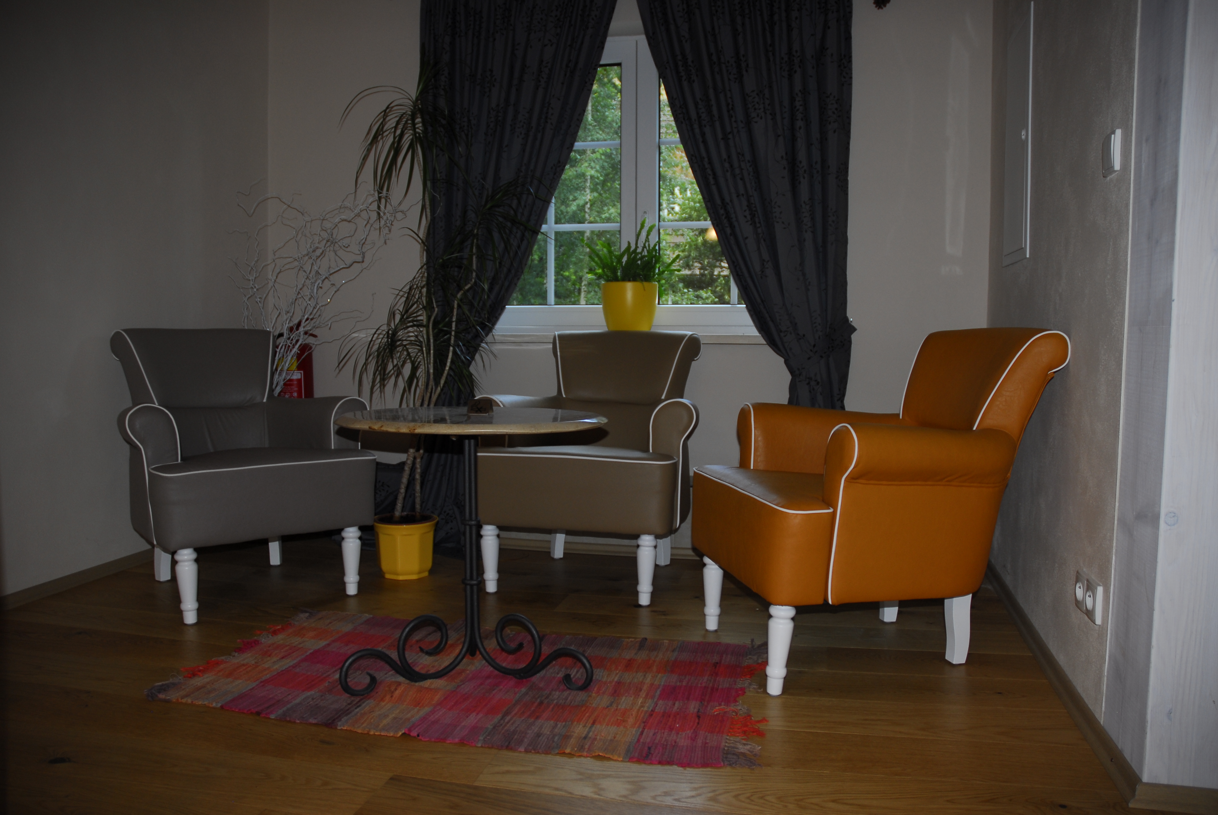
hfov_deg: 67.3
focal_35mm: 27
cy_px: 408
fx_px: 915
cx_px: 609
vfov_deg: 48.0
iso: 200
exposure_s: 1/60
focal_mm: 18
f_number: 3.5
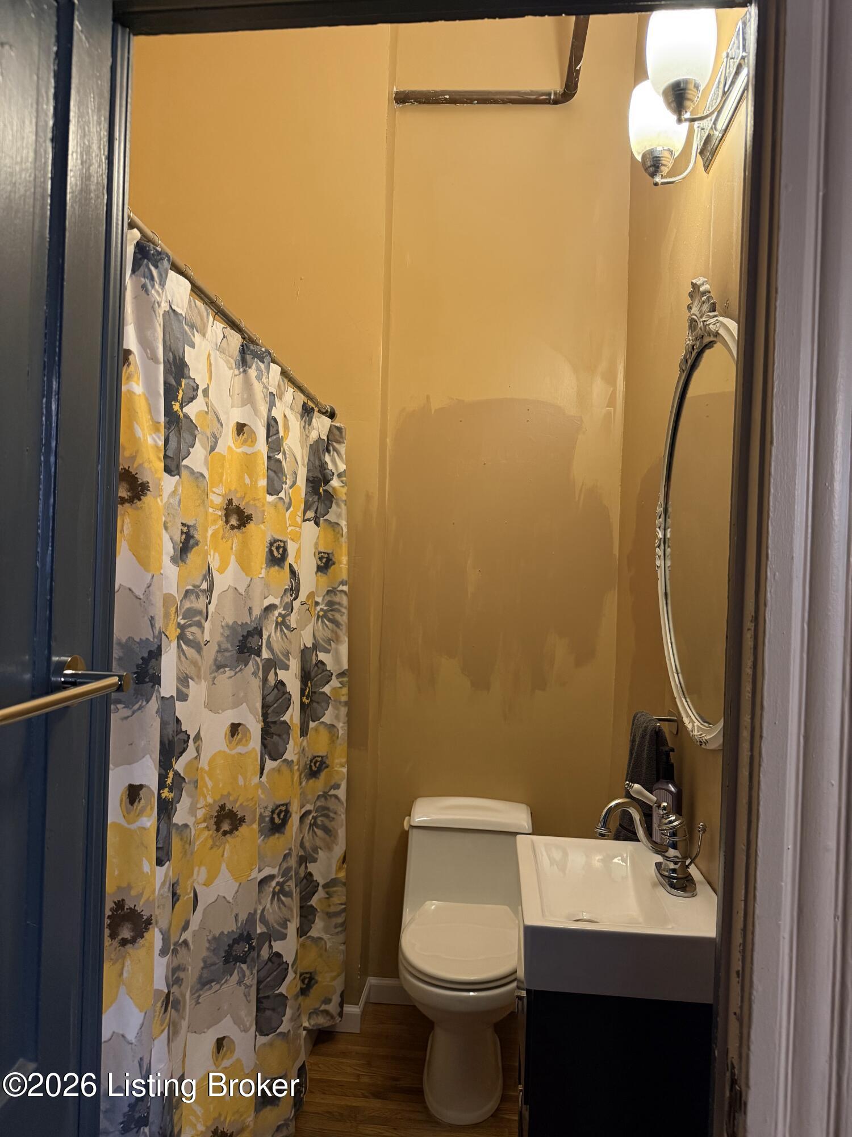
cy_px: 568
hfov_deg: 56.8
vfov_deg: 71.6
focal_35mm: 24
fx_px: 788
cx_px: 426
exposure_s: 1/60
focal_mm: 6.76
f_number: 1.78
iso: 320
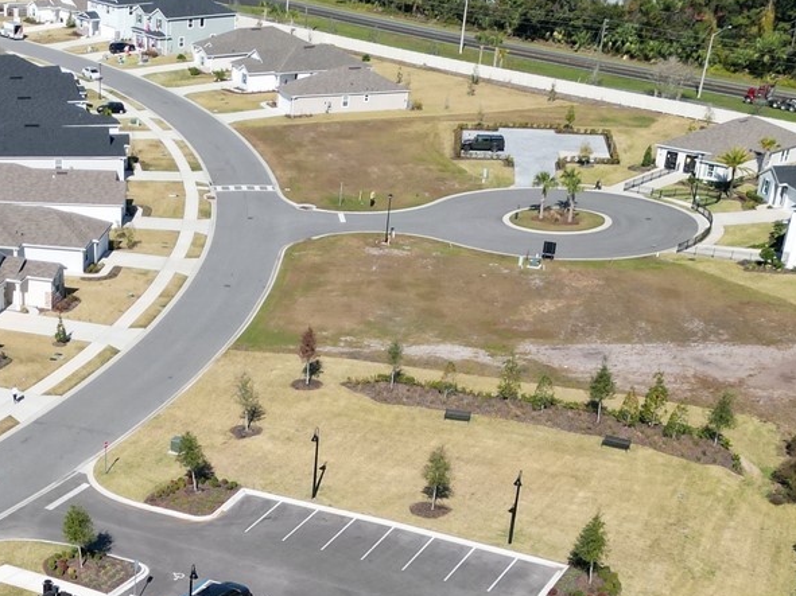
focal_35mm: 65
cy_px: 624
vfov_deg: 21.6
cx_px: 101
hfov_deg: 28.8
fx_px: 1494
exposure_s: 1/4000
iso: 200
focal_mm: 6.72
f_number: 1.7
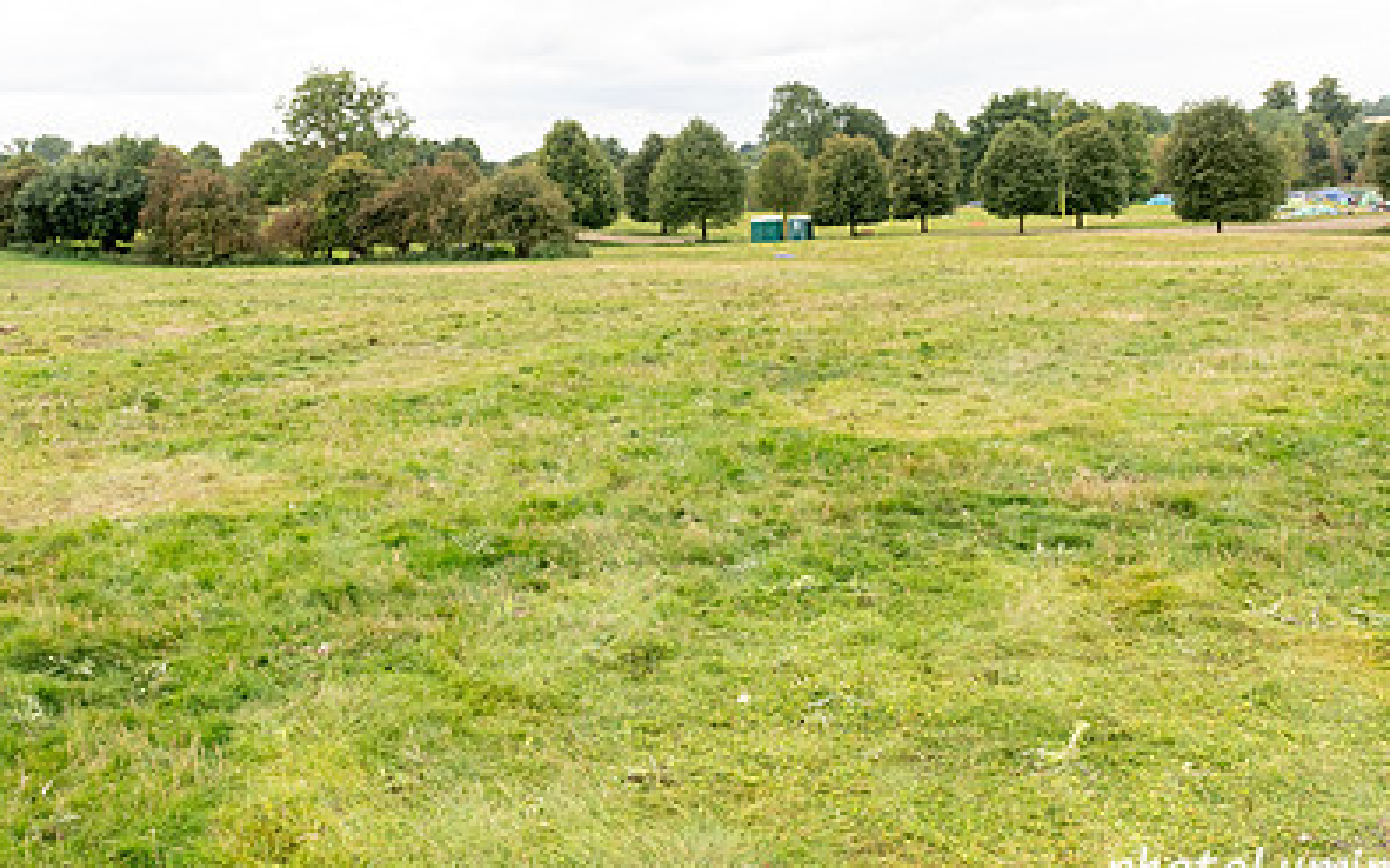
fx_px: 1363
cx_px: 579
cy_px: 231
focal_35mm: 36
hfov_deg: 53.8
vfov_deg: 34.7
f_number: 9
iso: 800
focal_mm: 24
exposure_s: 1/250
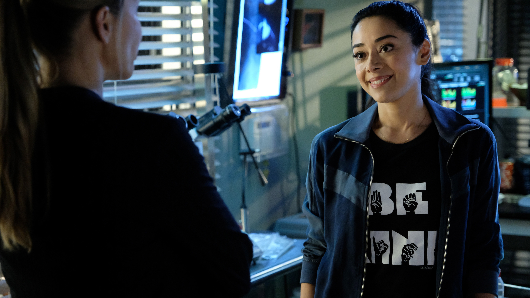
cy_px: 142
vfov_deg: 13.7
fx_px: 1237
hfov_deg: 24.2
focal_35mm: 88
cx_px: 265
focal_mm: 55
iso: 5000
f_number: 2.8
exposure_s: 1/80
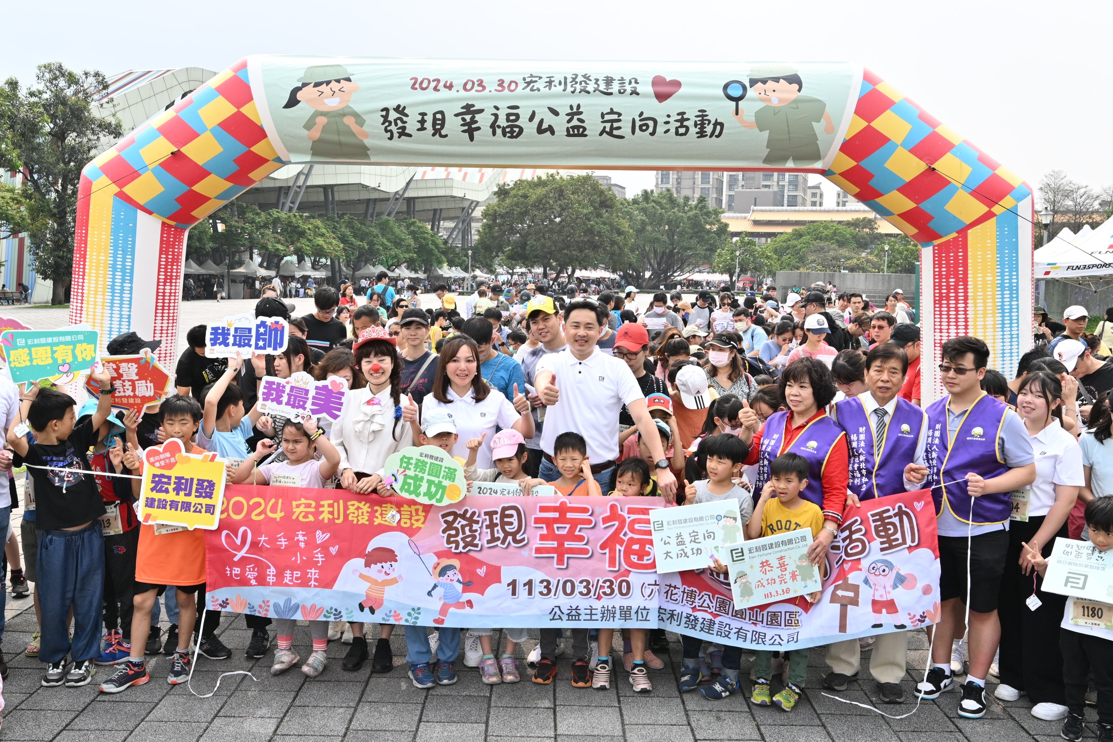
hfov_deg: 57.2
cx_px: 556
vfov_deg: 40.0
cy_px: 371
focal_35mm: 33
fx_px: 1020
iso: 450
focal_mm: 22
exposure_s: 1/640
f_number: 8
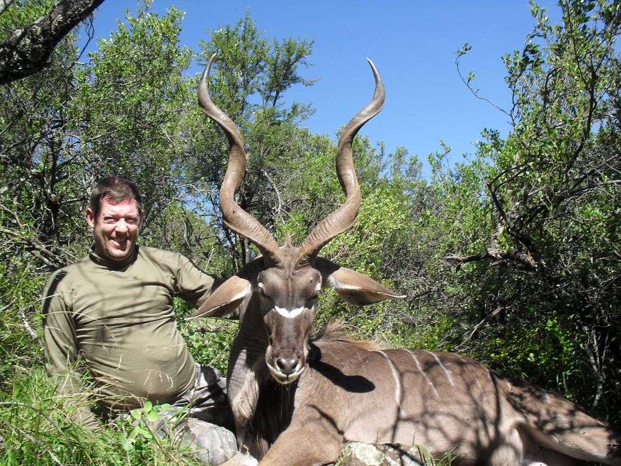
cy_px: 233
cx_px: 310
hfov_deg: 49.0
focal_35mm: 38
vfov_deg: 37.7
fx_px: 682
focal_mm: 6.3
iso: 80
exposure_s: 1/90
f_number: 8.3
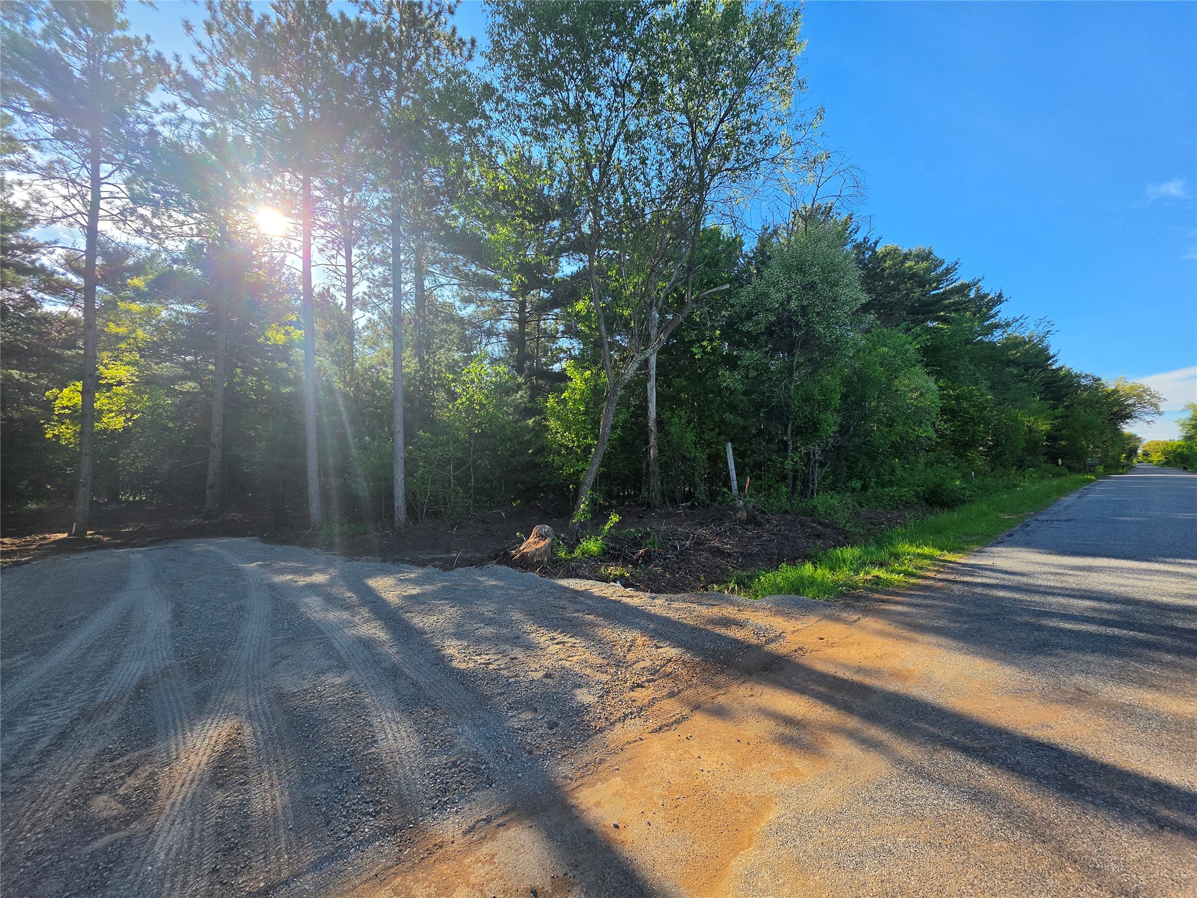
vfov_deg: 89.9
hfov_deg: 106.2
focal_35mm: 13
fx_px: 450
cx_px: 598
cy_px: 449
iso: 32
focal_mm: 2.2
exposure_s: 1/1081
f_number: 1.9
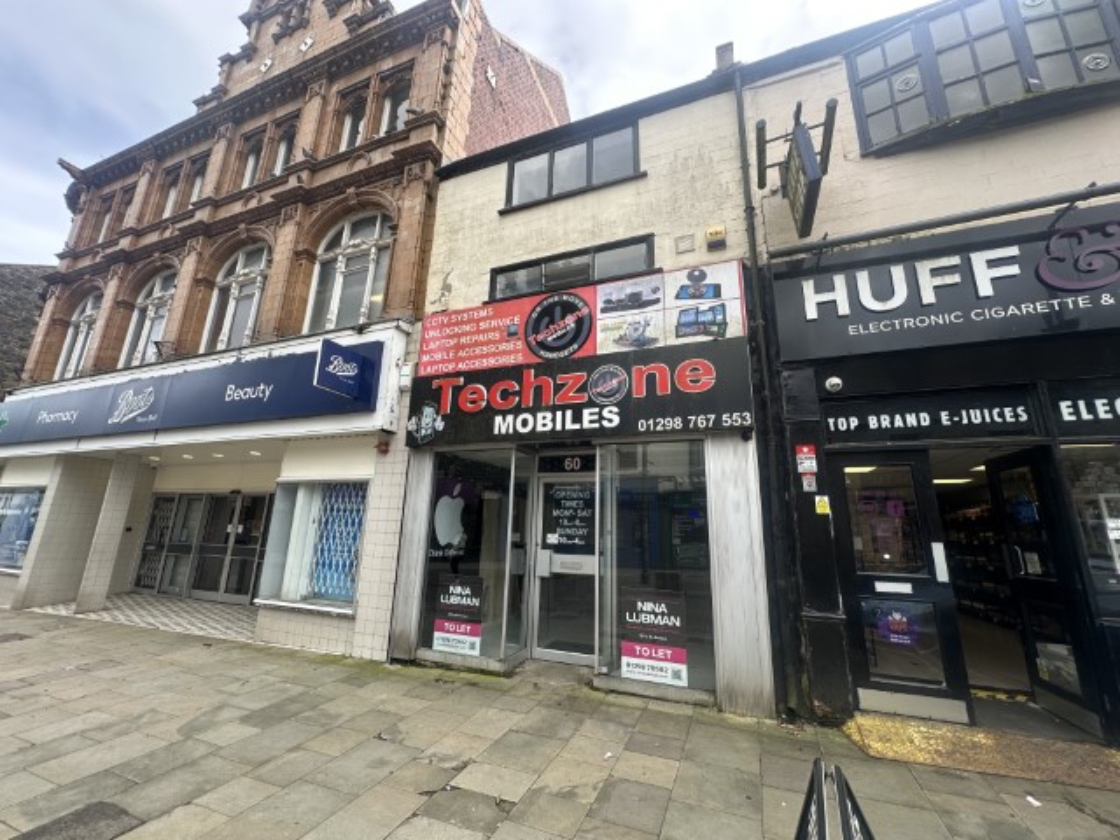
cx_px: 560
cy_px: 420
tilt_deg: +13.1
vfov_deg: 85.7
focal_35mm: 14
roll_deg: -2.2
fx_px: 453
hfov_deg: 102.1
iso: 40
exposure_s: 1/249
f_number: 2.2
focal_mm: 2.22
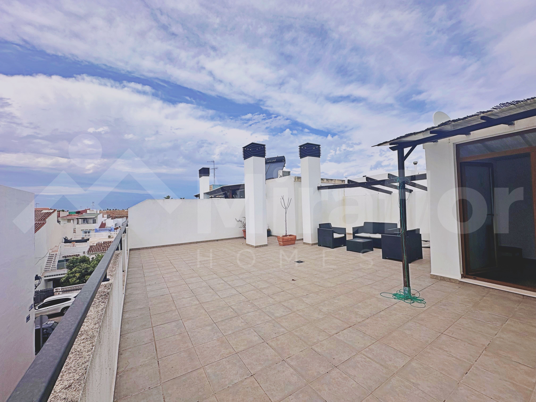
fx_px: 217
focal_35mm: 14
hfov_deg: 102.1
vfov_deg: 85.7
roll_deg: +1.6
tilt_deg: +1.4
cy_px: 201
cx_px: 268
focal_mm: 2.22
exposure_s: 1/4292
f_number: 2.2
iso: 50
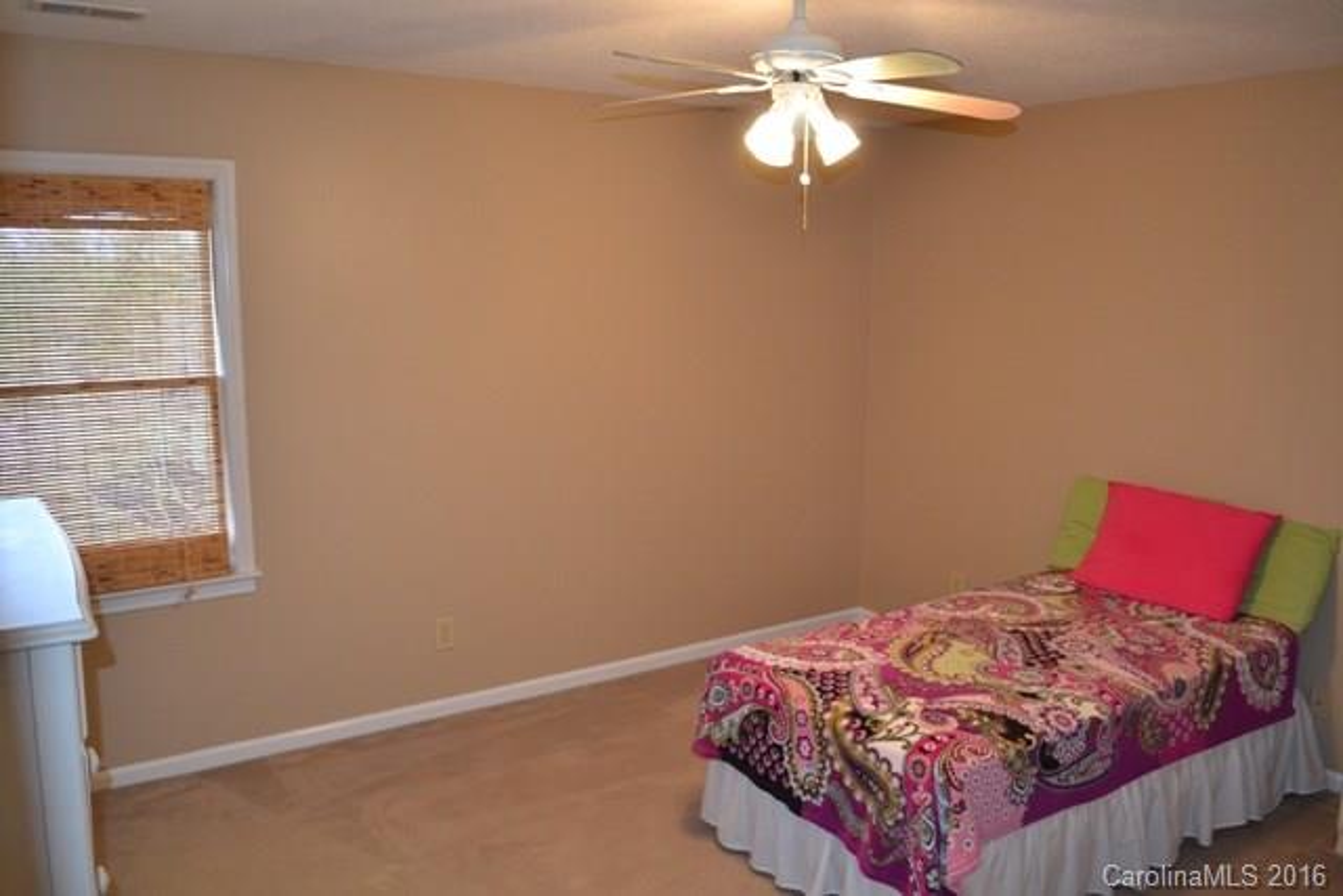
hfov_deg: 67.4
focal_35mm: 27
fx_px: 1007
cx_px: 672
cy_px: 448
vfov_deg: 48.0
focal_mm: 18
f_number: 3.5
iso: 720
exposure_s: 1/60
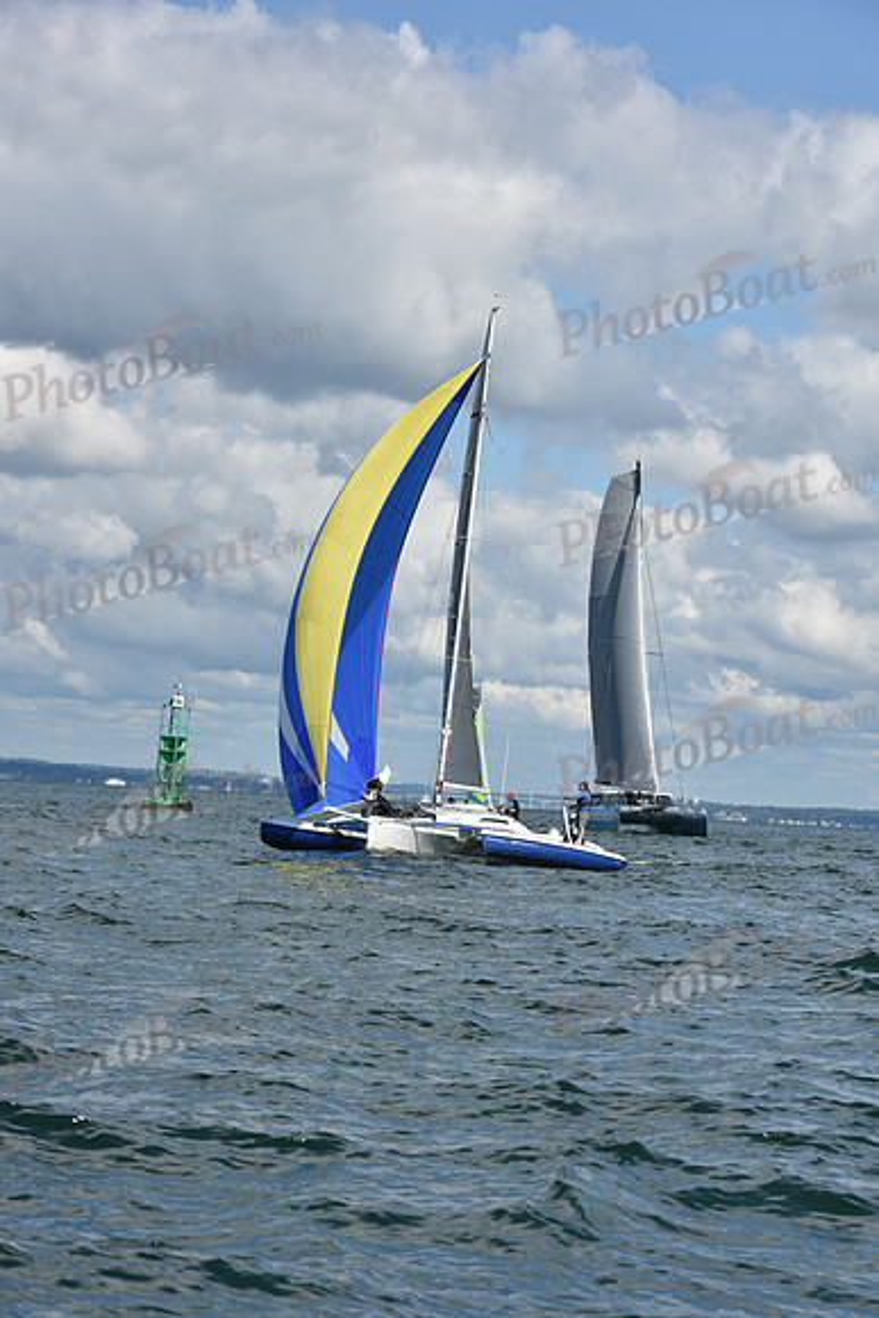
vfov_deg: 20.0
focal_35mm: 102
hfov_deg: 13.4
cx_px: 440
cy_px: 659
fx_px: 3733
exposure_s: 1/1250
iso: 250
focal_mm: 102
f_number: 9
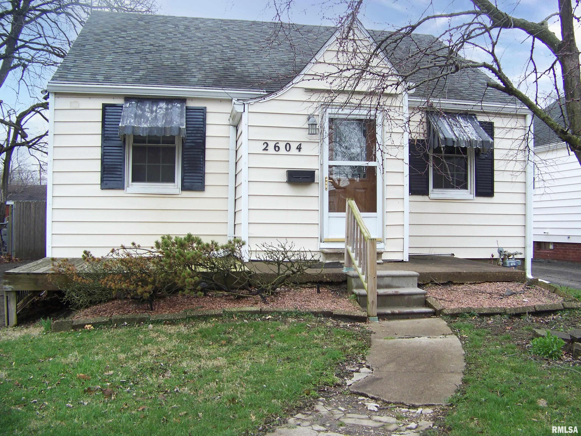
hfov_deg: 51.4
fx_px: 604
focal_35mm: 36
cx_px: 290
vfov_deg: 39.7
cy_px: 218
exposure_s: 1/160
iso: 64
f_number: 2.8
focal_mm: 5.85
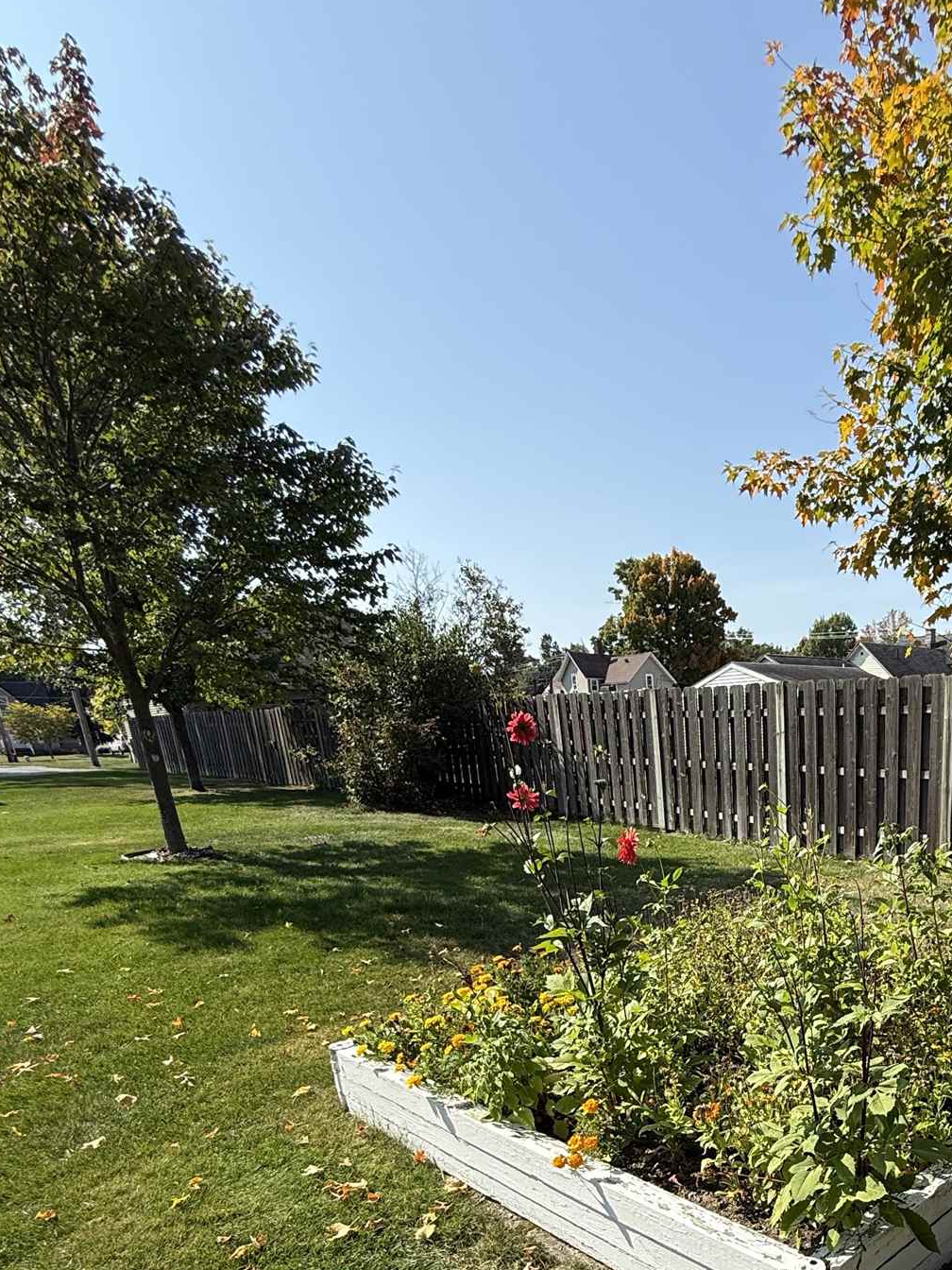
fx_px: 880
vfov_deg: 64.6
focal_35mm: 24
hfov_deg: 52.7
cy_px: 1035
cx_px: 776
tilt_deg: -18.0
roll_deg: +0.4
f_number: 2.2
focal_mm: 2.22
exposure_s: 1/1145
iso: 50
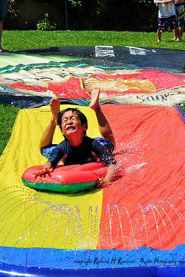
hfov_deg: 12.2
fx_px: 863
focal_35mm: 112
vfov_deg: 18.3
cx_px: 92
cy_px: 130
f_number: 10
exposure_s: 1/640
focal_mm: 70
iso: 400
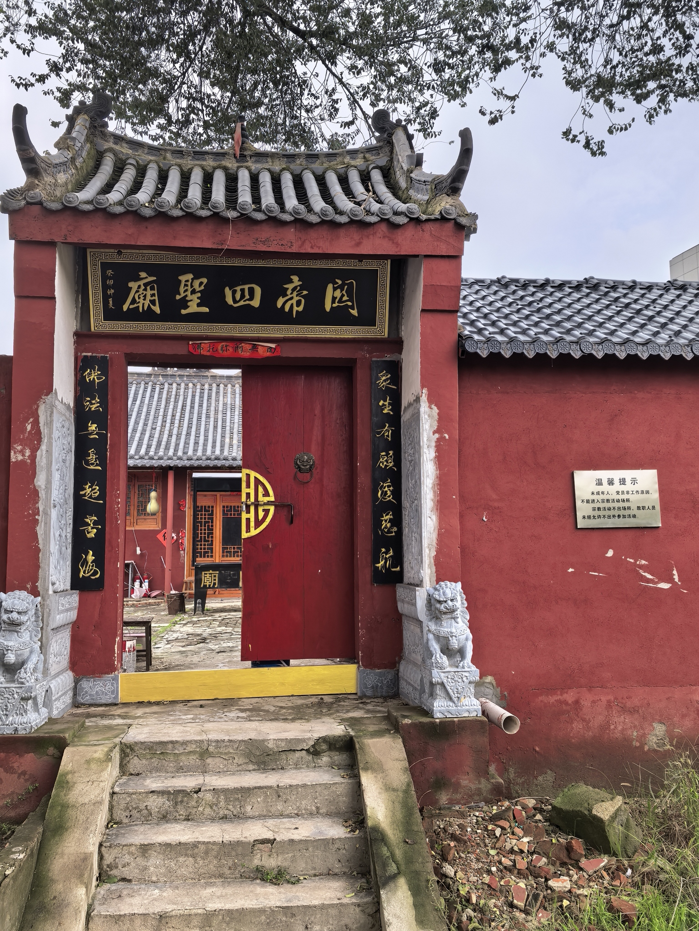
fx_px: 808
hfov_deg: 46.8
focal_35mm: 30
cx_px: 350
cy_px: 466
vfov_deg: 60.0
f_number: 2
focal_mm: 5.75
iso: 50
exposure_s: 1/737
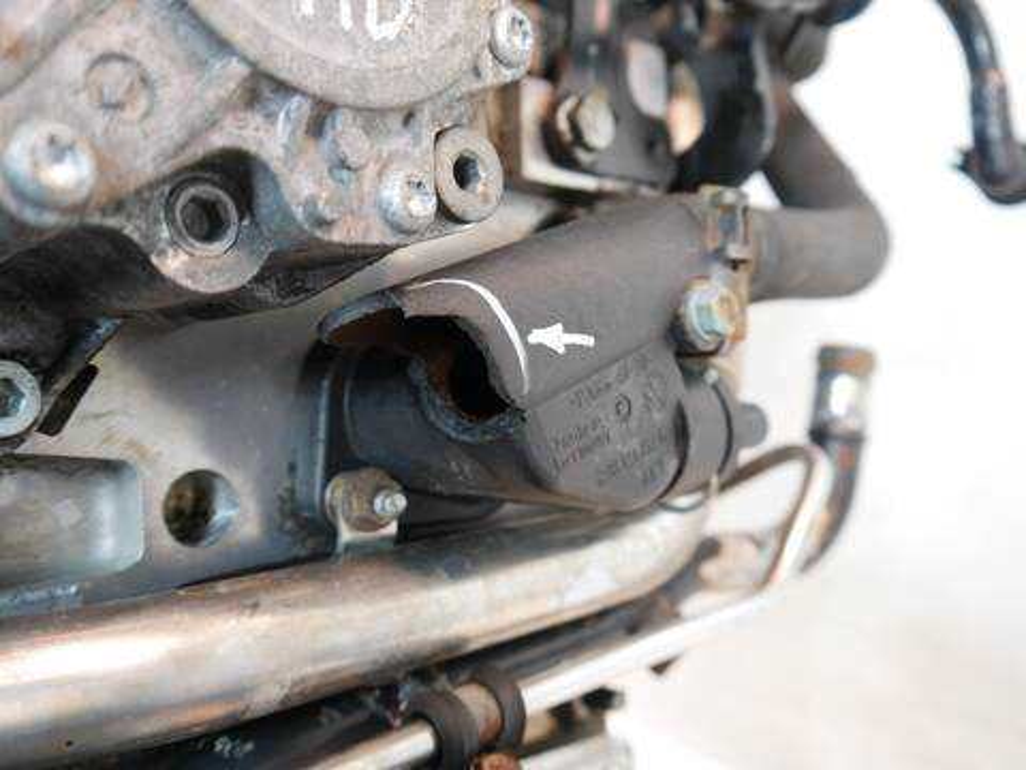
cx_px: 513
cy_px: 385
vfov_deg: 44.2
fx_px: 948
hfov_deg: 56.8
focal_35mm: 32
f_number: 3.8
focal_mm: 16
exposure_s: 1/60
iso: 1000
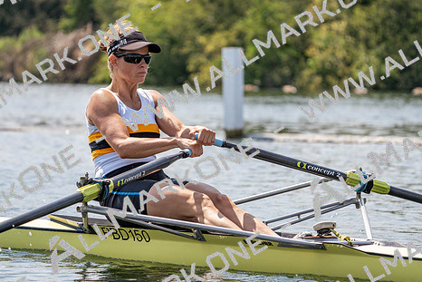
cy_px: 135
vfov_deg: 5.5
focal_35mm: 249
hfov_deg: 8.3
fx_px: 2920
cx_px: 233
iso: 200
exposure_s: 1/1600
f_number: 5.6
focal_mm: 200
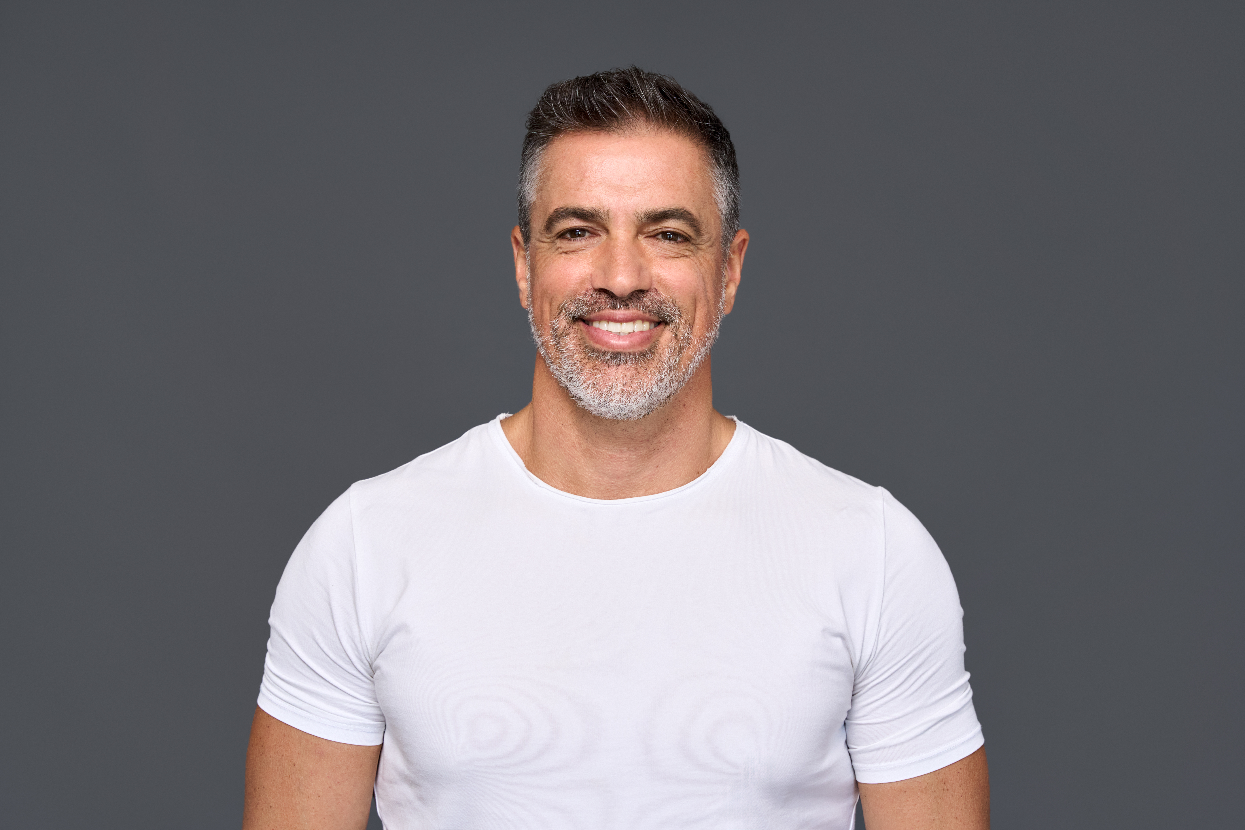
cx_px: 622
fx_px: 2421
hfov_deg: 28.8
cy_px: 415
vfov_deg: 19.5
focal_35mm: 70
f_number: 6.3
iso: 1000
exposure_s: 1/160
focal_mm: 70
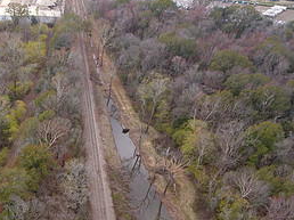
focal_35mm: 45
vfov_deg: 30.5
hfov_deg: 37.8
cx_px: 5
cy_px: 203
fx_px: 382
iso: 100
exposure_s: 1/234
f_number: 2.8
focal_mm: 3.61
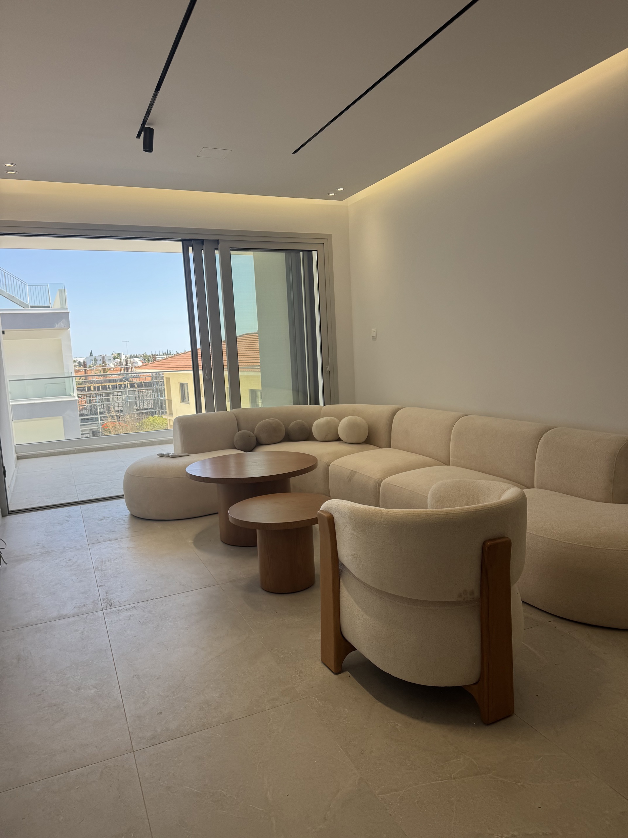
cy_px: 419
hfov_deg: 56.8
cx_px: 314
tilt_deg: -5.8
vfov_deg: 71.6
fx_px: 581
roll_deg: +1.4
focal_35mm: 24
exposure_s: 1/549
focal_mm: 6.76
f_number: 1.78
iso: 80
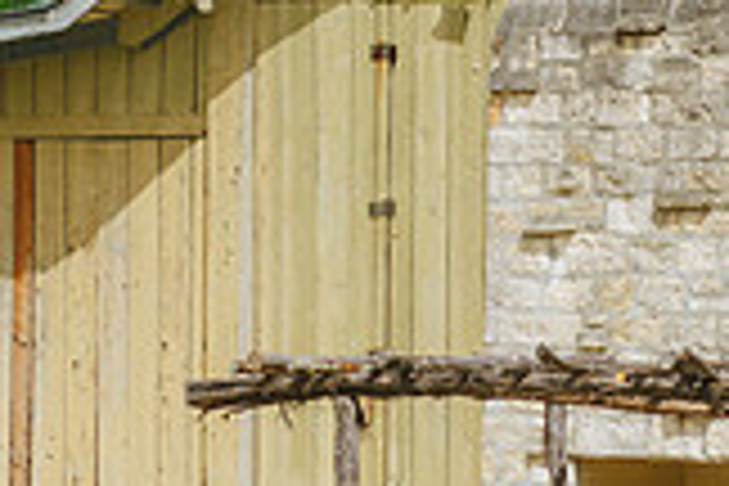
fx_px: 5062
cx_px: 576
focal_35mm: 250
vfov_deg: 5.5
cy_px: 439
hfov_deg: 8.2
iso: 31
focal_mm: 70
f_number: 2.8
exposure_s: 1/1250
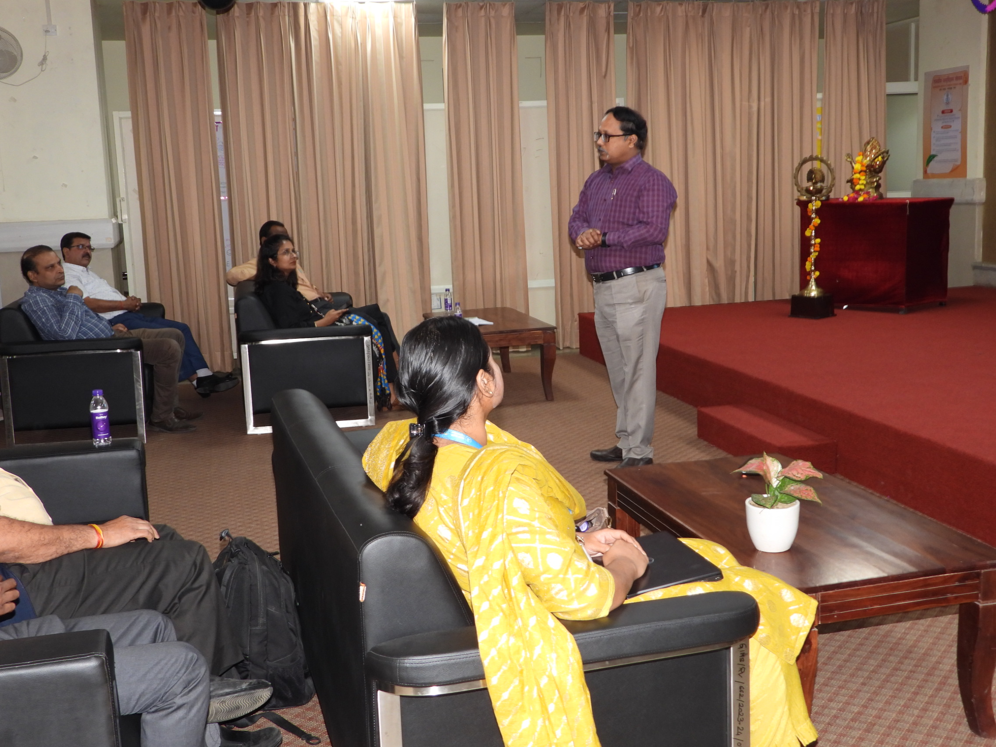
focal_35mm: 41
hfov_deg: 45.8
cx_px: 498
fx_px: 1180
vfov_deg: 35.1
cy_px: 374
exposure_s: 1/30
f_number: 3.2
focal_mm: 7.4
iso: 200
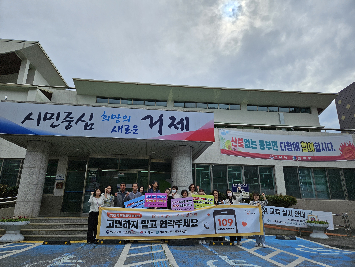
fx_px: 236
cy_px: 134
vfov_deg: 58.9
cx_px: 178
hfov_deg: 73.9
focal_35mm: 23
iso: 25
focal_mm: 5.4
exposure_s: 1/3151
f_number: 1.8
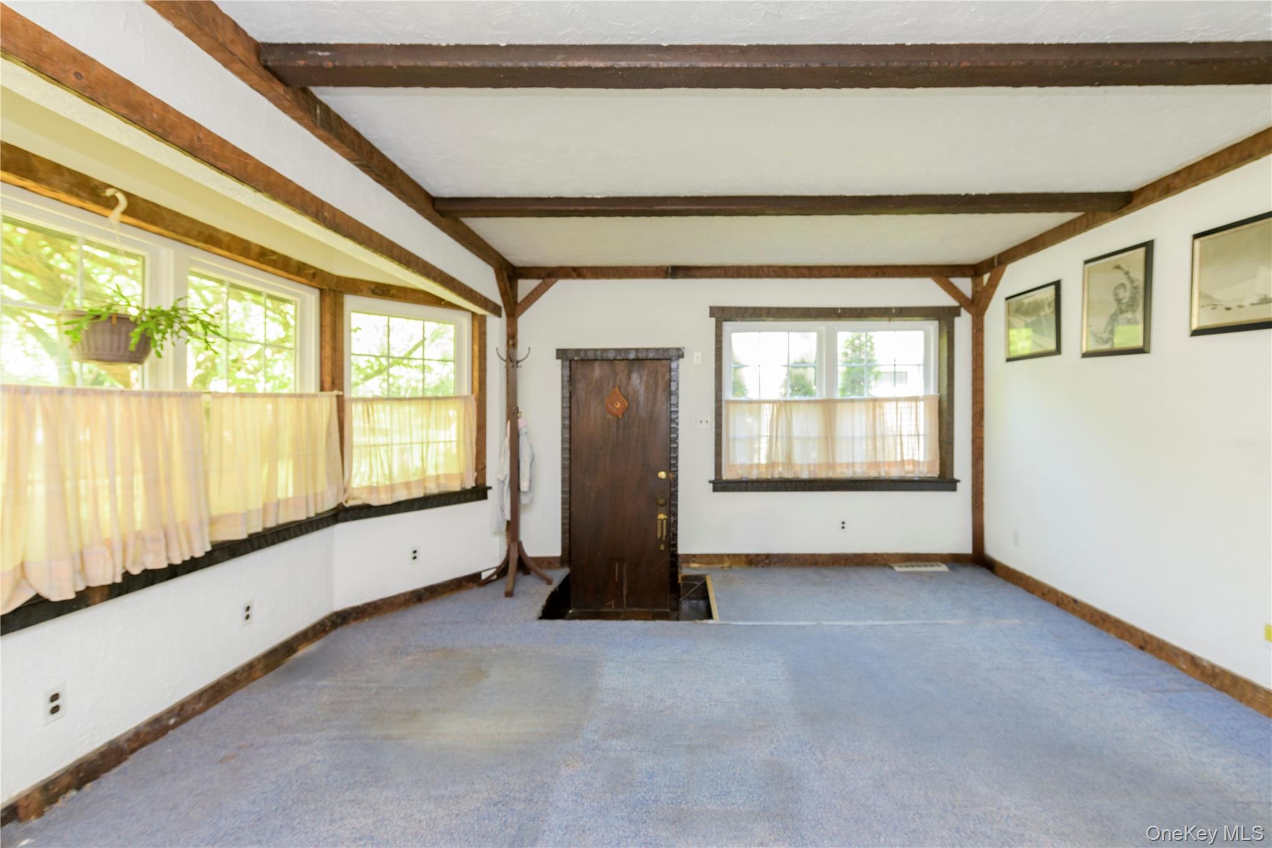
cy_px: 424
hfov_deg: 100.4
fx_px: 530
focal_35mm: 15
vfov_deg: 77.3
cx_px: 636
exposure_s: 1/15
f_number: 4.5
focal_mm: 15
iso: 250
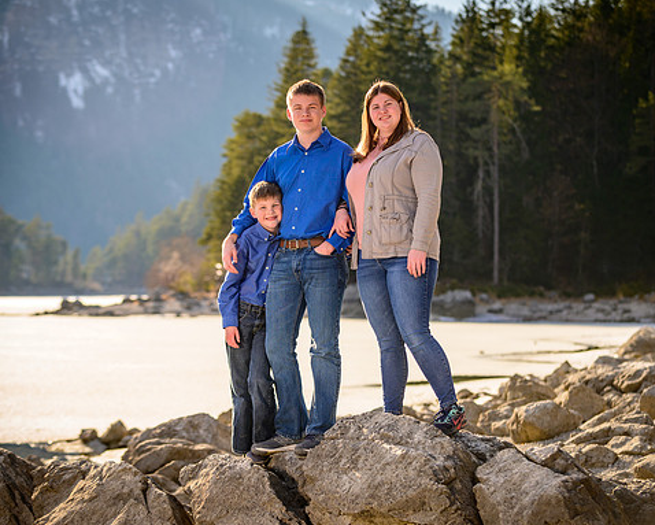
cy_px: 263
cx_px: 354
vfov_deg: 15.4
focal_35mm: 100
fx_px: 1940
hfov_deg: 19.2
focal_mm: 86
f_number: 3.5
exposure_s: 1/1250
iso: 125
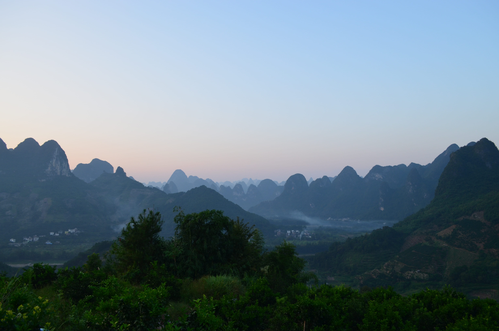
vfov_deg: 47.7
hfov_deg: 67.5
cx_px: 250
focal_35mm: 27
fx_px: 373
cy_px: 166
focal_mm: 18
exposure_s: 1/125
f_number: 5.6
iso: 360
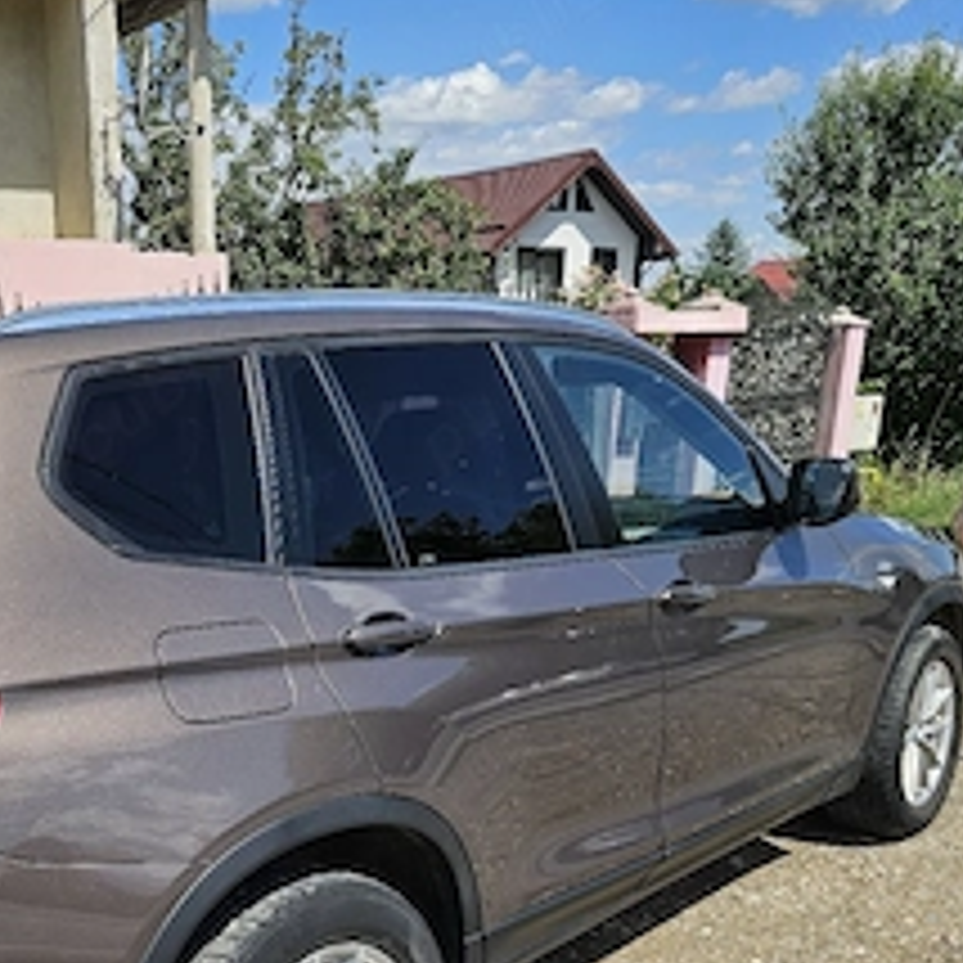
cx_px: 306
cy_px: 760
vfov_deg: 42.1
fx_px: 1196
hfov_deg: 43.1
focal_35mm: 38
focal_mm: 5.4
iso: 25
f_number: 1.8
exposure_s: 1/2000
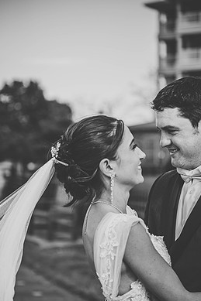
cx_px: 104
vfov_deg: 25.1
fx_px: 679
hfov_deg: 16.8
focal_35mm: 81
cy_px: 158
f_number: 2.8
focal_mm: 70
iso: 500
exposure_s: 1/4000
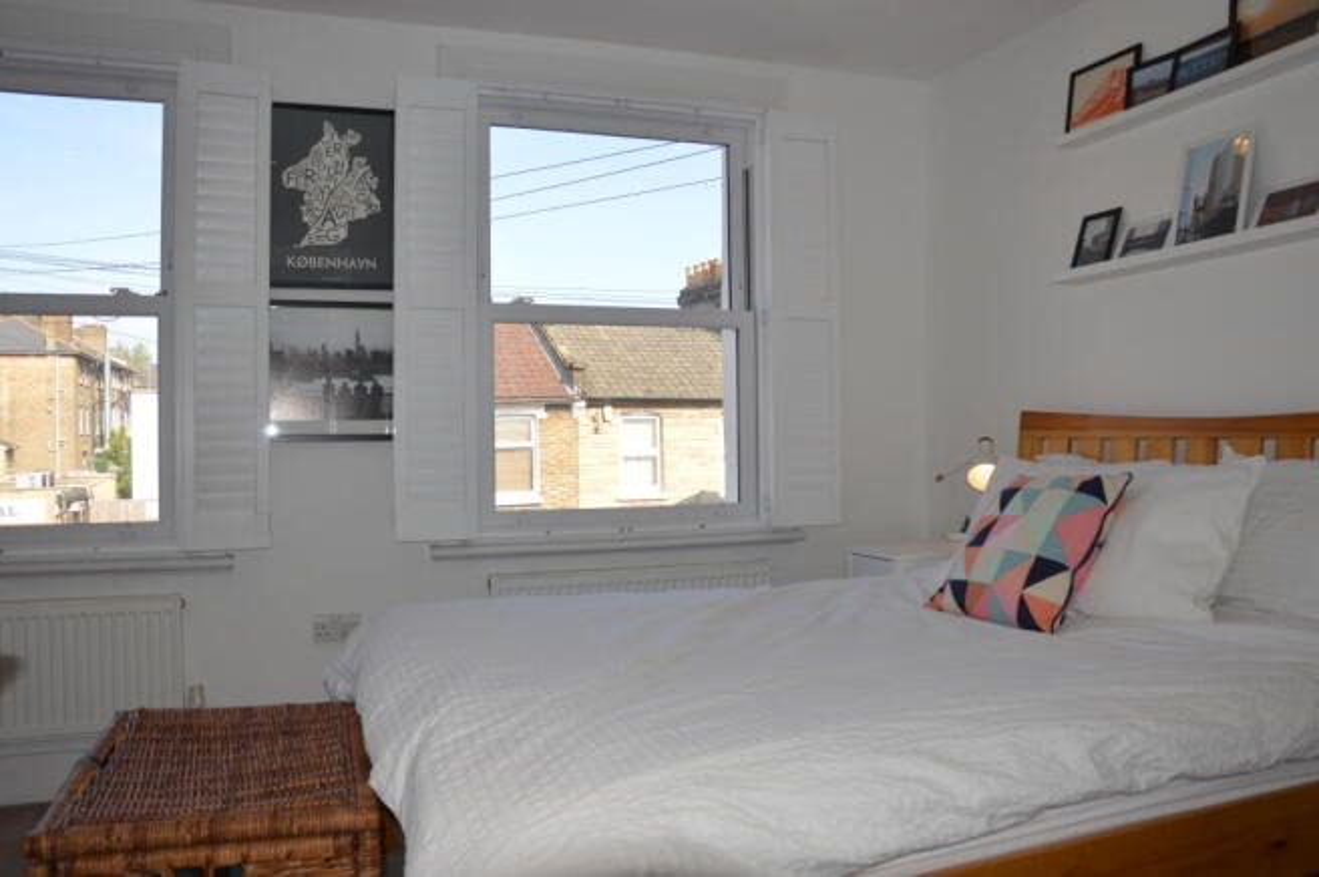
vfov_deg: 47.8
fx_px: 988
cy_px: 438
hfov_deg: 67.4
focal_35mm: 27
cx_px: 660
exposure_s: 1/200
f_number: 5
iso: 100
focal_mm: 18
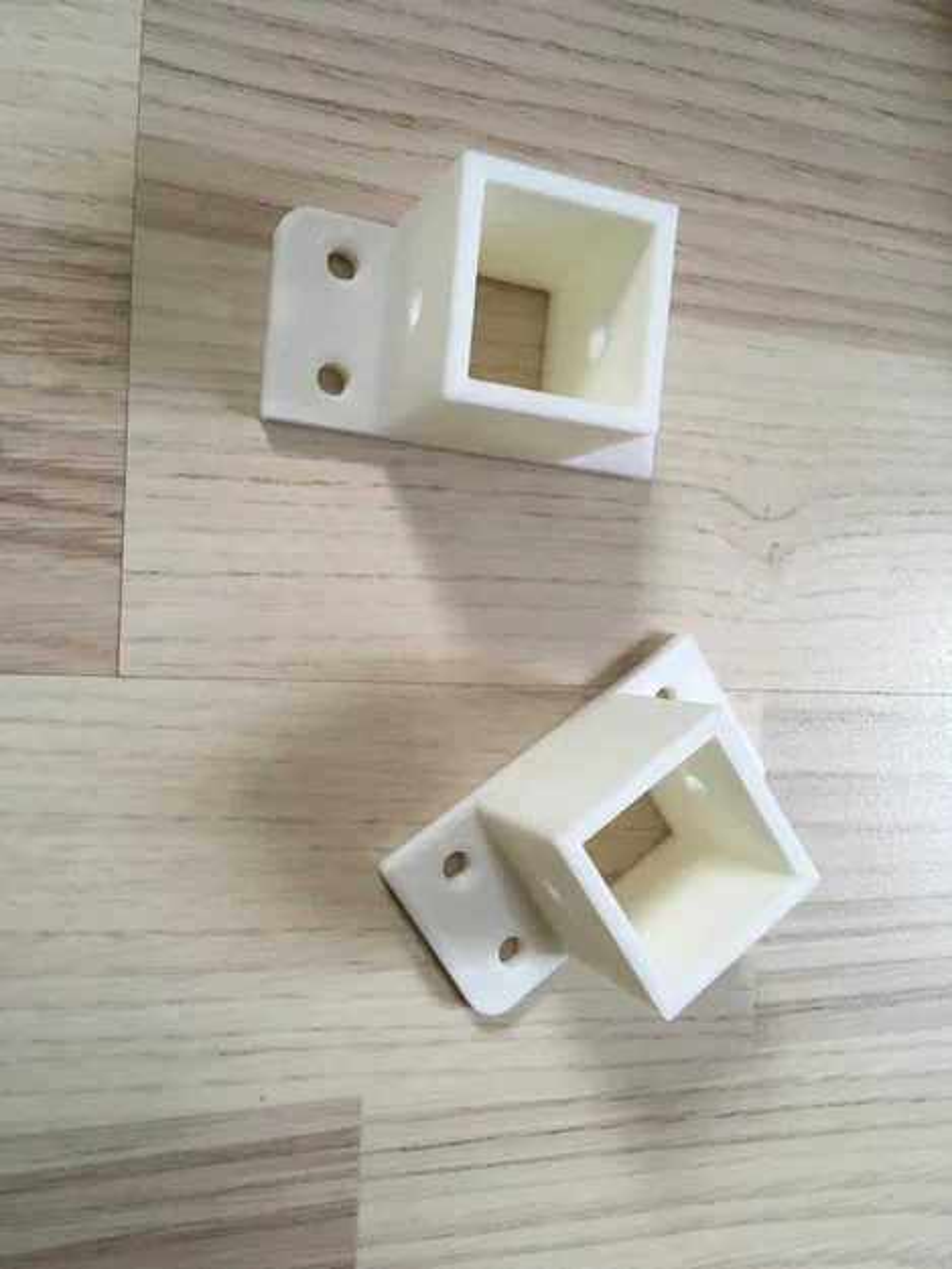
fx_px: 1063
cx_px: 476
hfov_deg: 48.2
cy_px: 634
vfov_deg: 61.7
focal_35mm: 29
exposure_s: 1/33
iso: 64
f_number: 2.2
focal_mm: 4.15
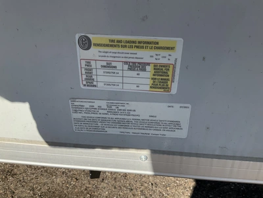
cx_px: 132
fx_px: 220
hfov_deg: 61.7
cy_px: 99
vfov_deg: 48.2
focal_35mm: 29
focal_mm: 3
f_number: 1.8
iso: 25
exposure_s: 1/1076
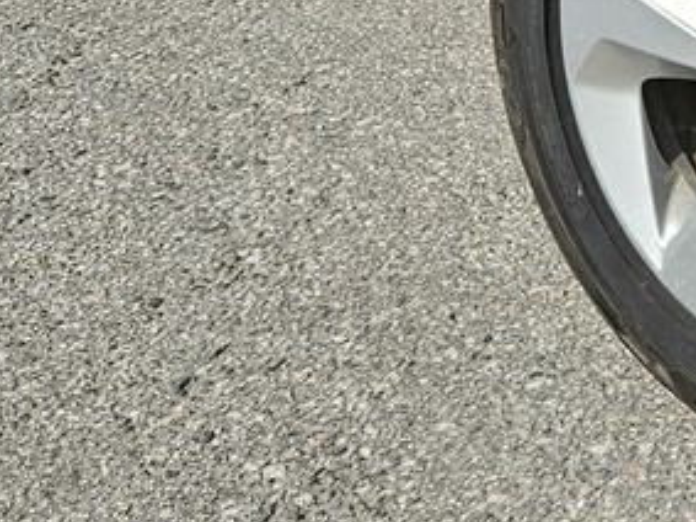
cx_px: 1271
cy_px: -456
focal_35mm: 117
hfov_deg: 14.6
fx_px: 2351
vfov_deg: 11.6
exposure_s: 1/2128
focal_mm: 5.4
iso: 25
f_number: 1.8
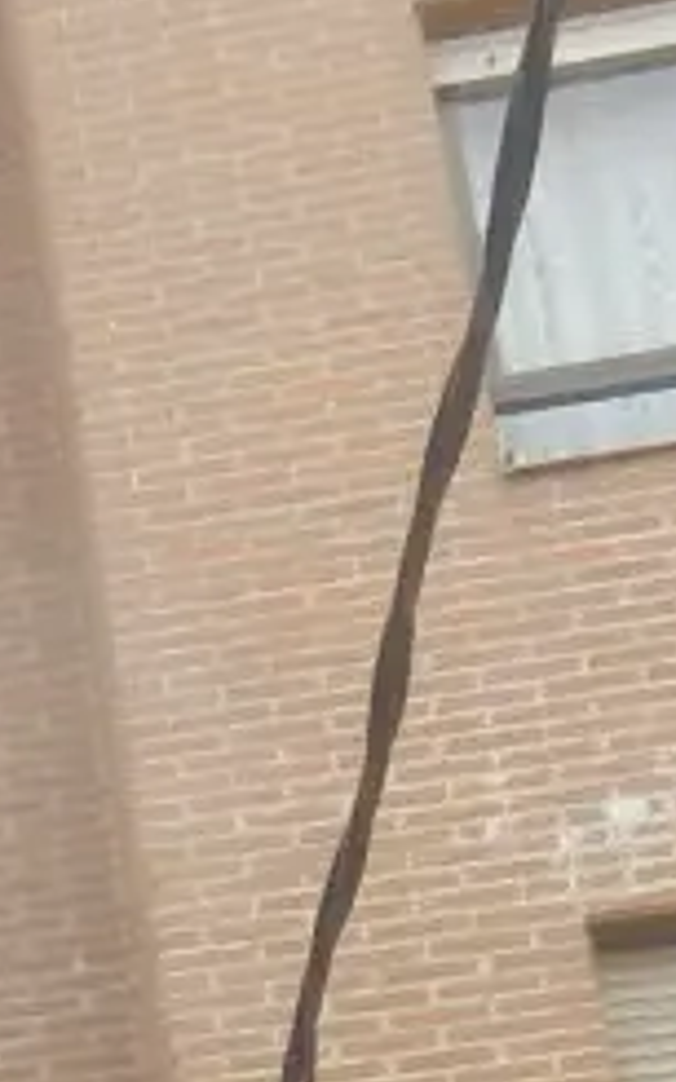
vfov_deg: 11.1
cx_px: -1361
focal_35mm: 173
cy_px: 2124
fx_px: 5103
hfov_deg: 6.8
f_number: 3.2
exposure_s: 1/400
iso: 125
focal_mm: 4.5
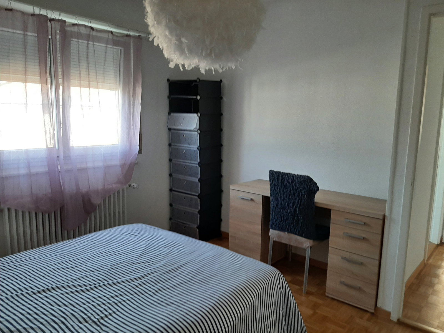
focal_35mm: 26
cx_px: 222
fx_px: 333
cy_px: 166
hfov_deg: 67.3
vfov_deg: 53.1
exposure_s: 1/50
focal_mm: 3.93
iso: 80
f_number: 1.7
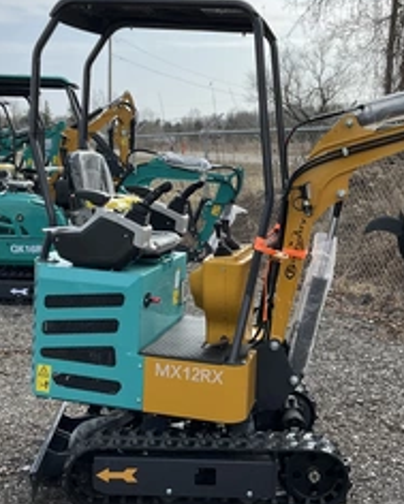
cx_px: 199
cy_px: 237
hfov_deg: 31.5
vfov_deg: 38.8
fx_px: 717
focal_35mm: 48
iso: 25
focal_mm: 3
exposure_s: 1/1912
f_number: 1.8
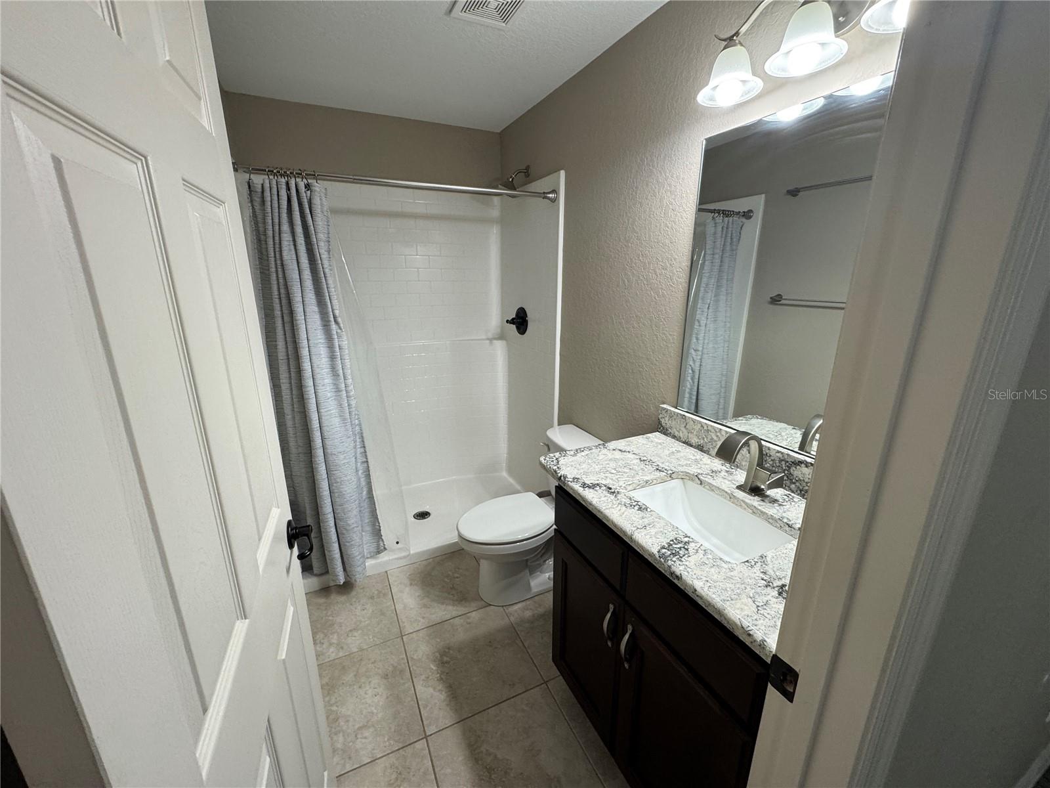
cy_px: 394
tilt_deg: -15.6
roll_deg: -0.3
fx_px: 425
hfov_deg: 102.1
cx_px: 525
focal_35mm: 14
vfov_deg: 85.7
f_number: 2.2
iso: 160
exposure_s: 1/120
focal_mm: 2.22
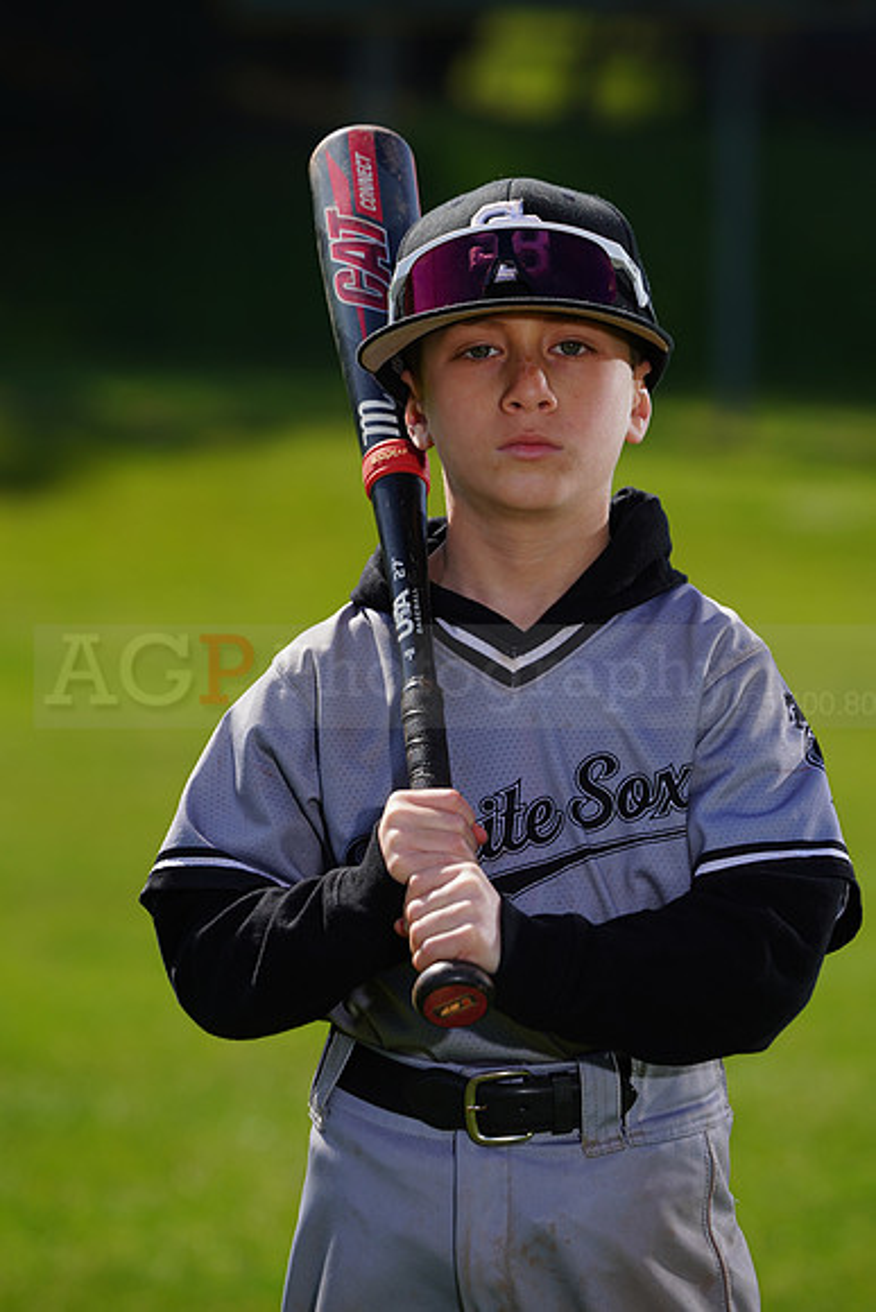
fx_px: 9885
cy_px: 656
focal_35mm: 271
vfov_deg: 7.6
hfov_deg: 5.1
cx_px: 438
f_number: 8
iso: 100
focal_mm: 271
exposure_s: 1/250
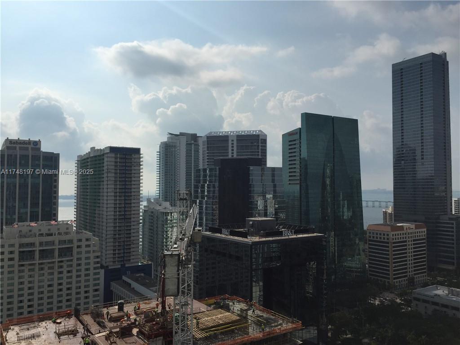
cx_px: 230
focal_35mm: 29
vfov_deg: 48.2
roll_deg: +0.1
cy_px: 172
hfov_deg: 61.7
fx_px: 385
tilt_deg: -0.5
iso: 32
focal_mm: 4.15
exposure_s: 1/7937
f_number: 2.2
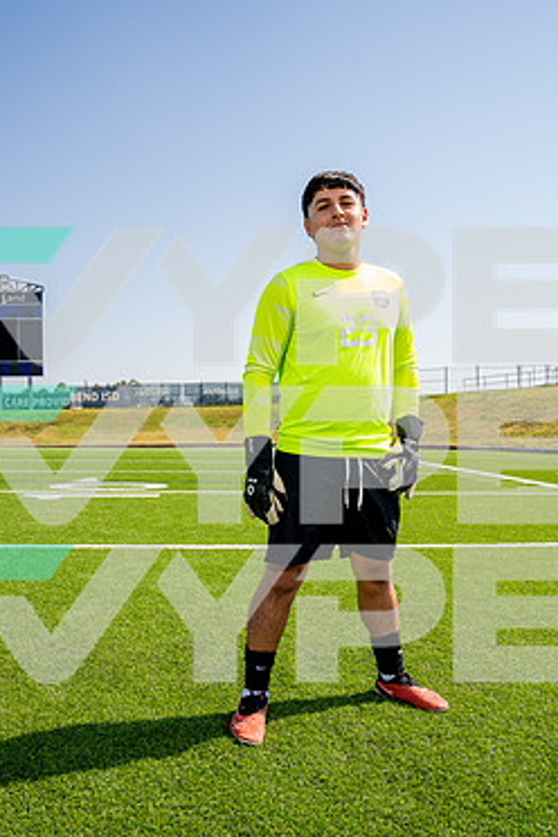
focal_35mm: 29
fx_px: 674
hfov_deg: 45.0
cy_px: 457
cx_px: 274
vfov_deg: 63.5
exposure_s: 1/125
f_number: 7.1
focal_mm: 24
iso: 50
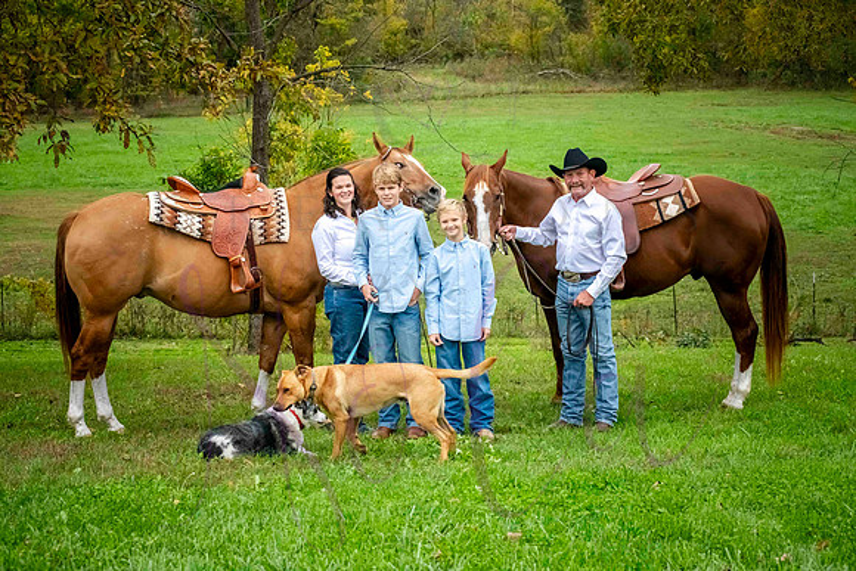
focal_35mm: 80
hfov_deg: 25.4
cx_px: 428
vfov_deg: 17.1
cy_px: 286
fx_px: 1903
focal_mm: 80
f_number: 9
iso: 2000
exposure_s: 1/800
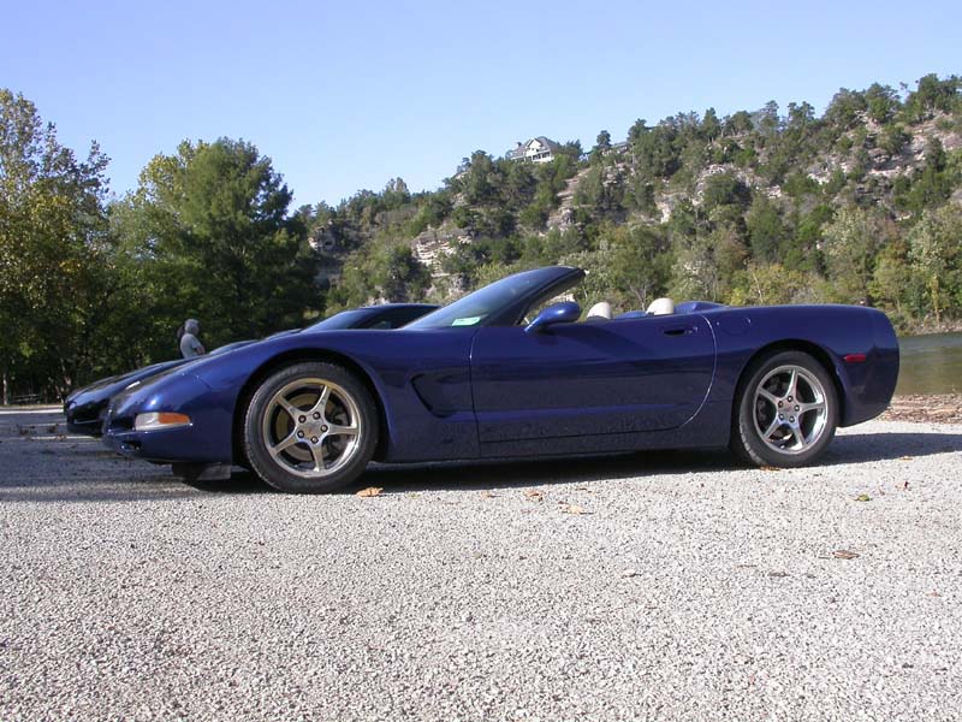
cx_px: 481
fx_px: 1056
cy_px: 361
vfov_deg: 37.7
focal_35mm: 38
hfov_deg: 49.0
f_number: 6
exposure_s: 1/255
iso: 100
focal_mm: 7.85
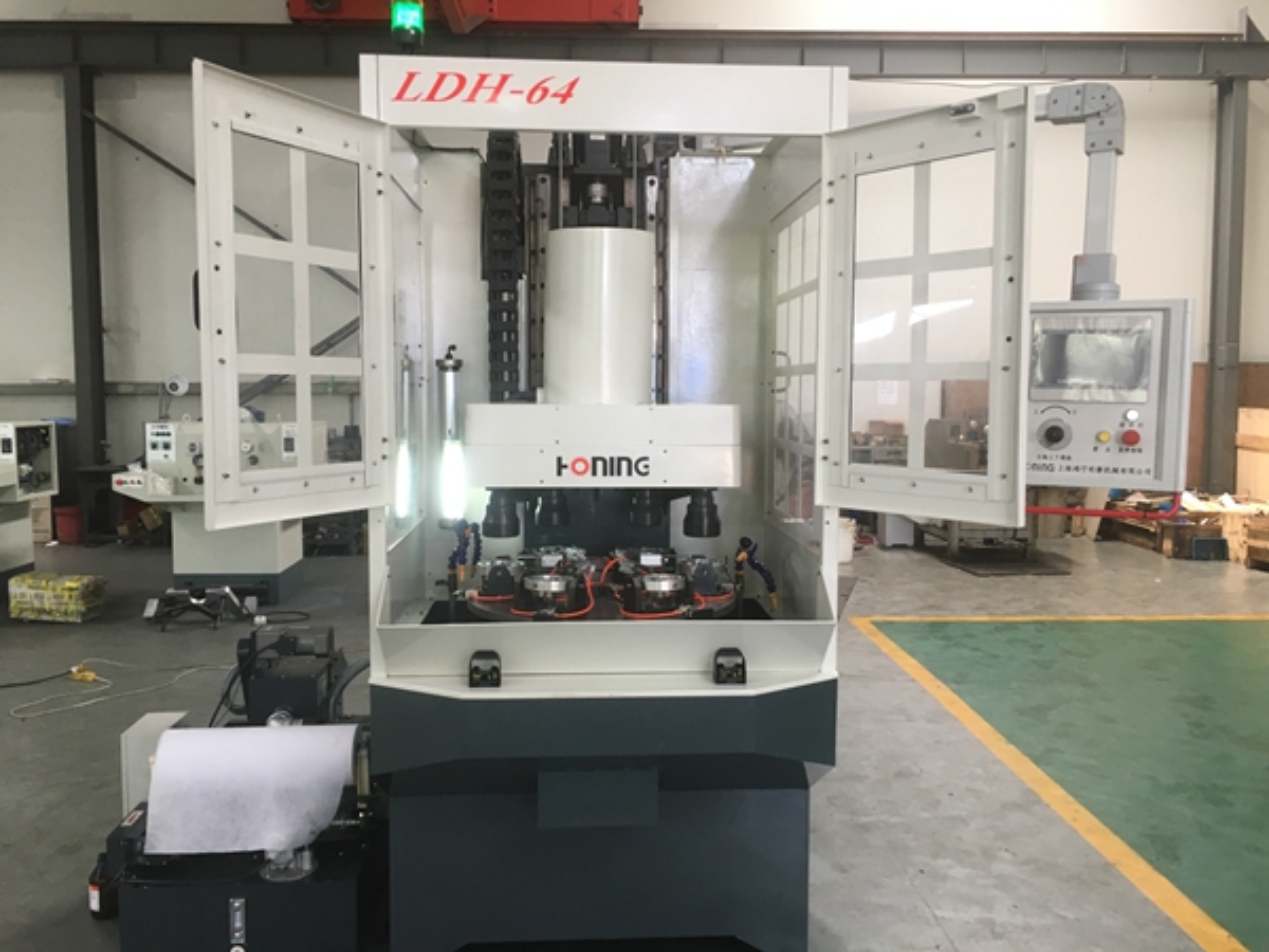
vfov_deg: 48.2
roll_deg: -0.7
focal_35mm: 29
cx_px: 634
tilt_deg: -3.6
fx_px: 1063
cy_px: 476
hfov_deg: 61.7
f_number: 2.2
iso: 40
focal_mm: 4.15
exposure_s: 1/33
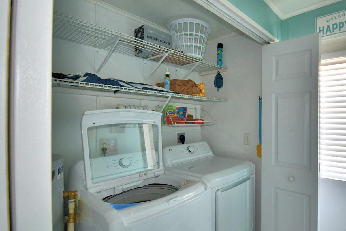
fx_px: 192
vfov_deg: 61.9
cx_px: 214
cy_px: 117
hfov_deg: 82.5
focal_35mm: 20
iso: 220
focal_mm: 10
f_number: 4.5
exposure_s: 1/30
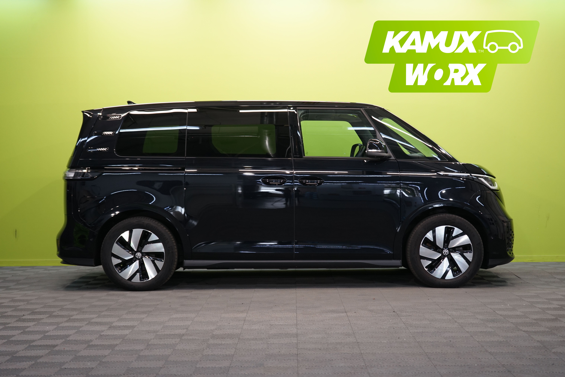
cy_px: 188
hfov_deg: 32.9
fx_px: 957
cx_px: 282
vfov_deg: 22.3
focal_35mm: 61
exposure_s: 1/40
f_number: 5.6
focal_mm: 61
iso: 500
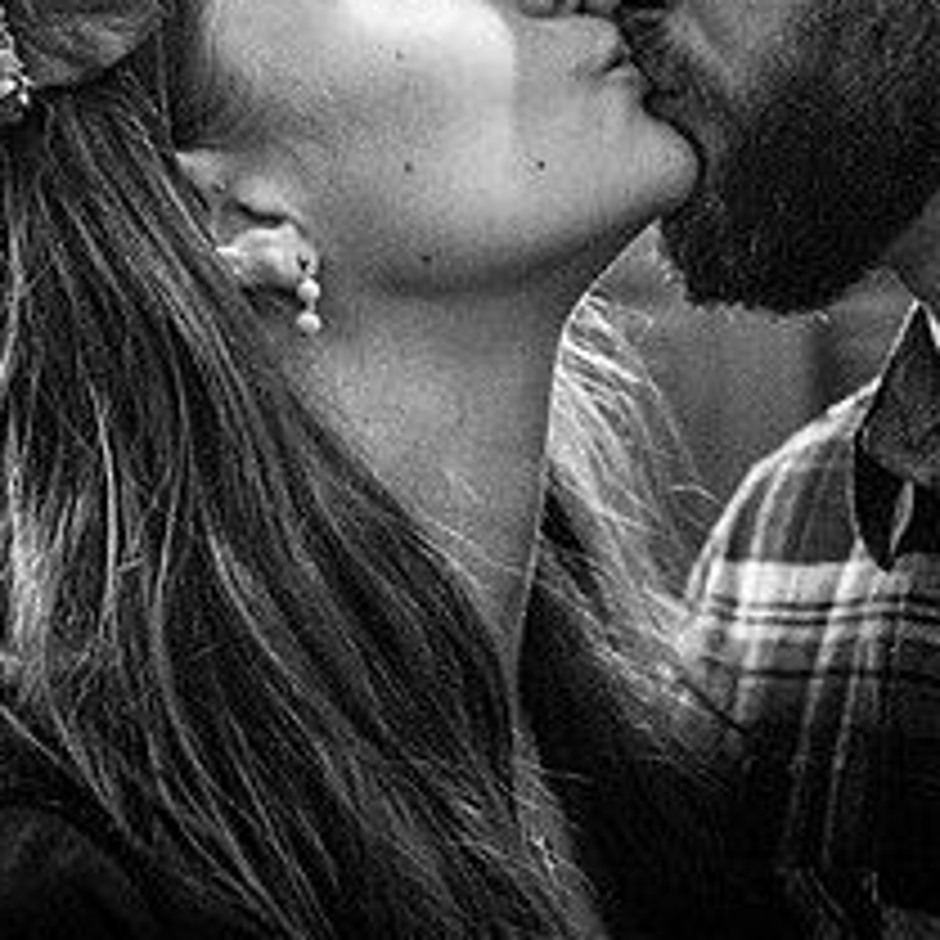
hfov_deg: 15.4
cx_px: 666
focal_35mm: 113
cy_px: 124
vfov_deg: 15.3
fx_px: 3472
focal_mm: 48
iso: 3200
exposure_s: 1/200
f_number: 4
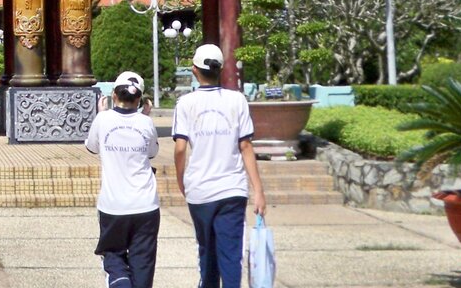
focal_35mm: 116
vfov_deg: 10.8
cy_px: -180
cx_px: -135
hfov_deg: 17.0
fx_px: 1457
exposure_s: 1/1000
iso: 160
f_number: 4.7
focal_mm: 6.3
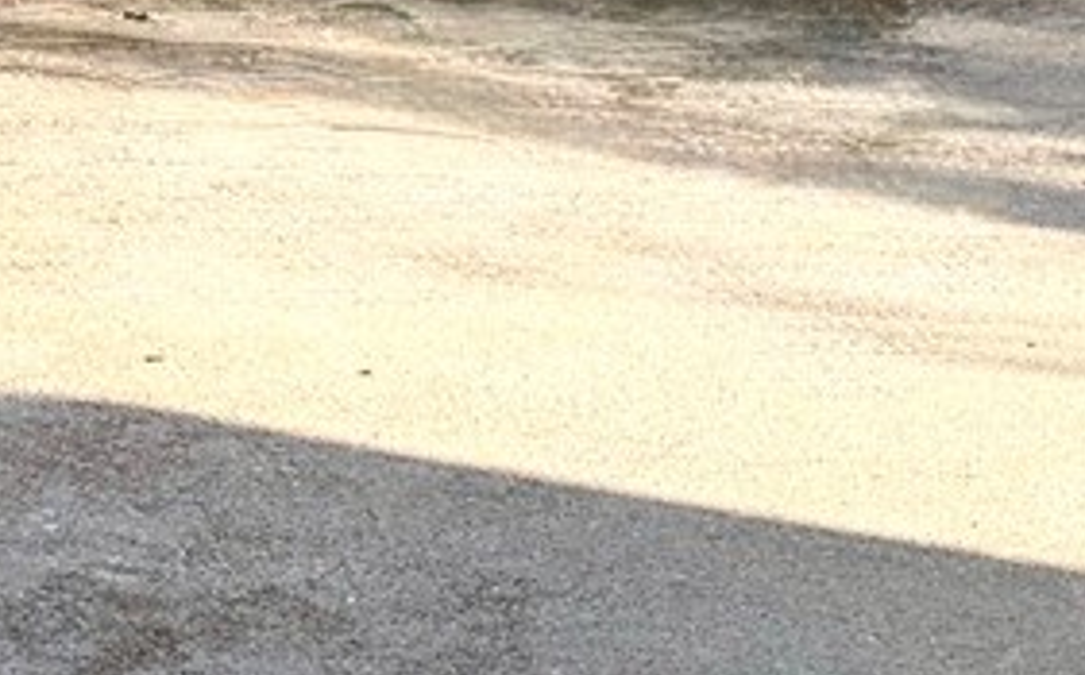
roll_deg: +1.8
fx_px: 5140
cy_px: -1230
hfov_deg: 11.1
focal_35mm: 174
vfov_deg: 6.9
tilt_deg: +2.8
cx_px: -946
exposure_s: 1/2370
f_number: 1.78
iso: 80
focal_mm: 6.76
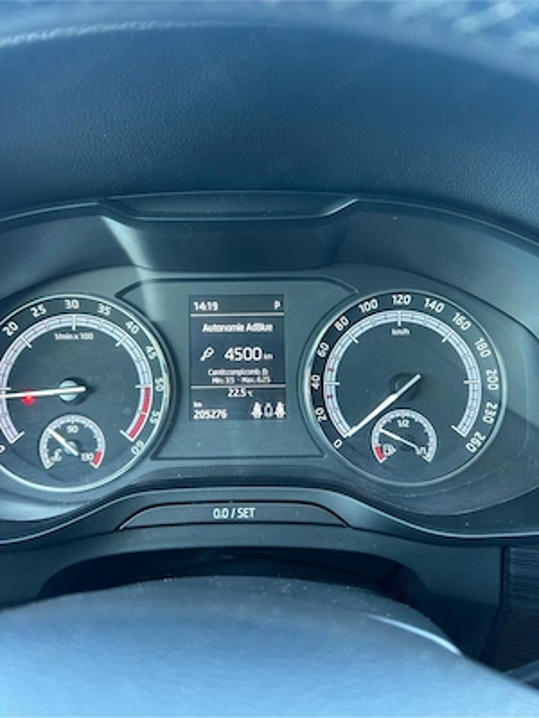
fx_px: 540
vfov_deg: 67.3
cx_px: 270
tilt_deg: -19.1
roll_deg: +1.3
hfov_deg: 53.1
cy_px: 359
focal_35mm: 26
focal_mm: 5.7
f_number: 1.5
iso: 125
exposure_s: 1/50
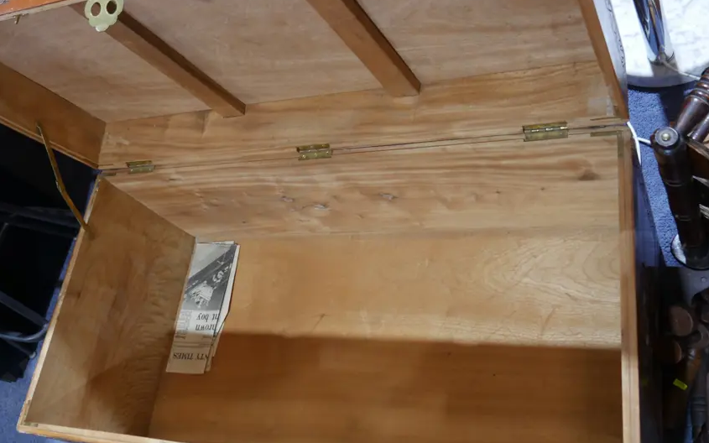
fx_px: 696
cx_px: 335
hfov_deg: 54.0
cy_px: 149
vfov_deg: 35.0
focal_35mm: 36
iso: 500
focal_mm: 14
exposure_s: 1/60
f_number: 3.5
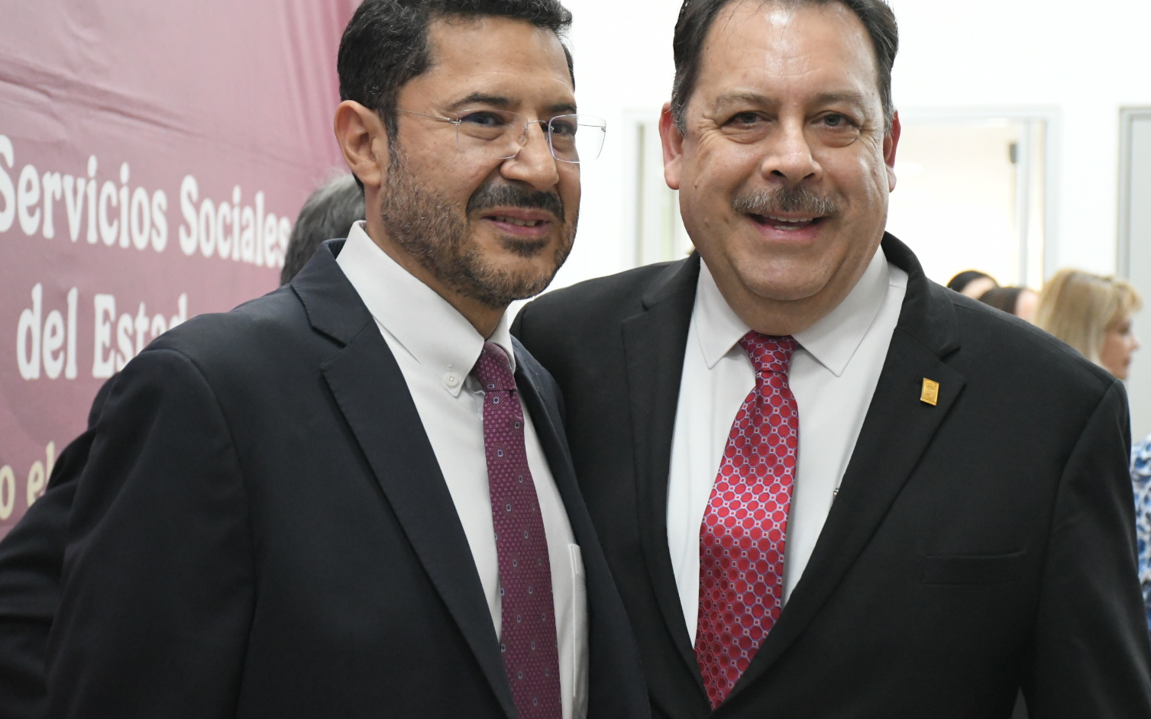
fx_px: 2886
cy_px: 324
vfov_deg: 14.2
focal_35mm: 92
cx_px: 616
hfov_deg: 22.6
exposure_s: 1/125
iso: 5000
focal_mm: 56
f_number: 5.6
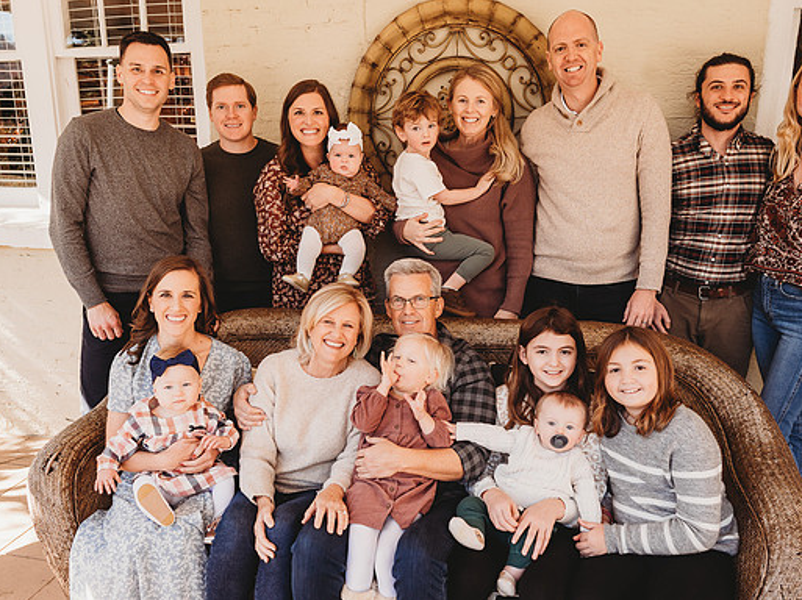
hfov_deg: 61.7
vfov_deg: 48.2
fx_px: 671
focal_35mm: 29
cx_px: 405
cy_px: 316
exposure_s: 1/200
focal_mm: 24
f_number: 4.5
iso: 250
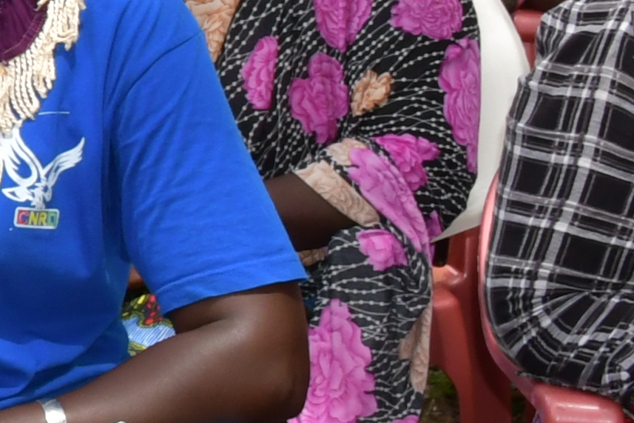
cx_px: -1105
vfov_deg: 6.1
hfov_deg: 8.2
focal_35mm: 221
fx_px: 3891
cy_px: -305
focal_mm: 23
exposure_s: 1/250
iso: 400
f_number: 10
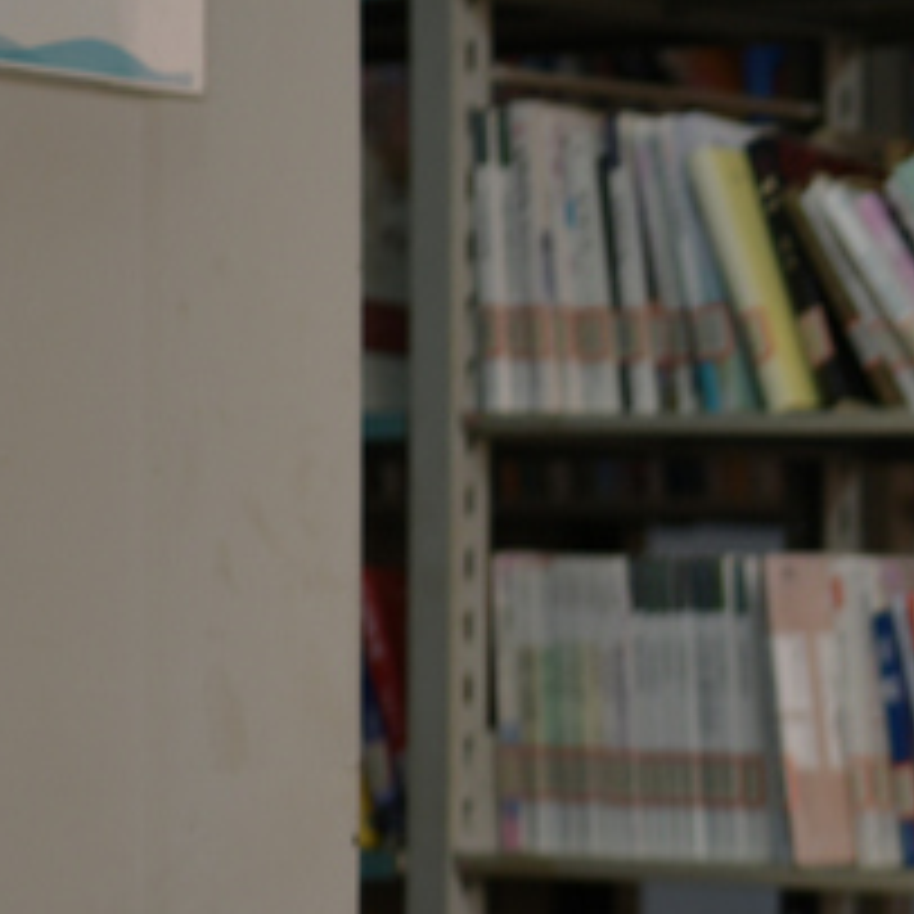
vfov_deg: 7.4
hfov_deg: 7.2
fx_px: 6990
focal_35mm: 234
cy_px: 930
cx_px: 1774
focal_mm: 70
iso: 400
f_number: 2.8
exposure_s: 1/160
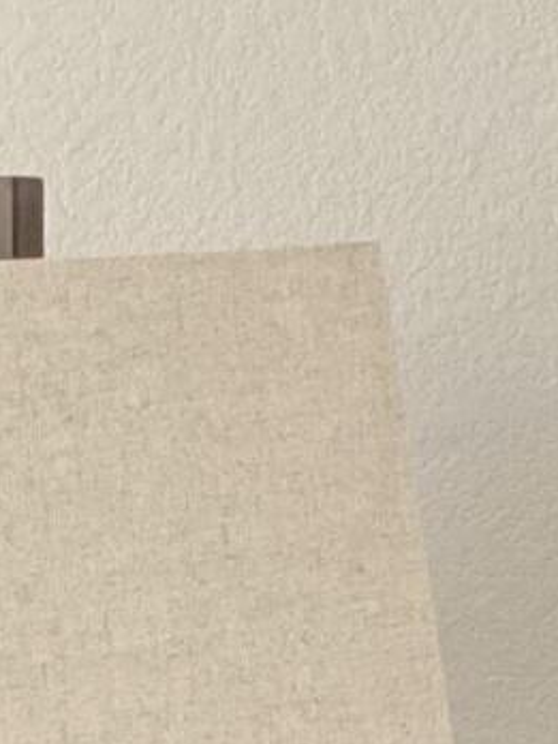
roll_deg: +0.3
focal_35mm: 299
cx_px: -316
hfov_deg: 4.9
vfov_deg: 6.5
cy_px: 1398
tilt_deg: -5.3
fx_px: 6426
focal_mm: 6
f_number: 2
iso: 250
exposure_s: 1/94
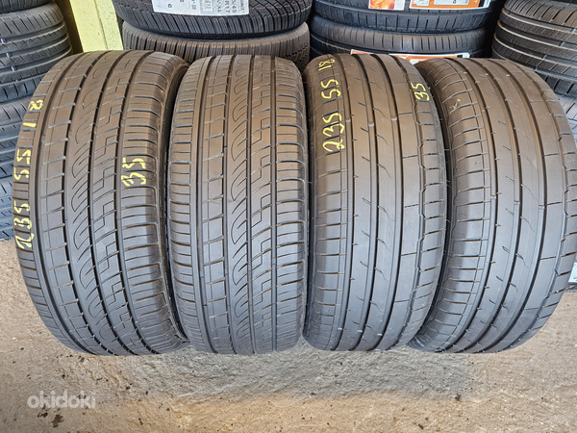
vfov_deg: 58.9
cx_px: 288
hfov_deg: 73.9
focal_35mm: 23
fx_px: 383
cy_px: 216
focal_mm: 5.4
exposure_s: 1/50
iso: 500
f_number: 1.8
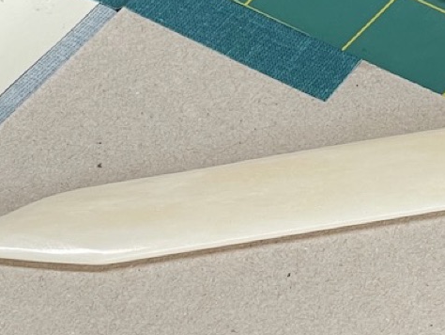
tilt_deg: -41.8
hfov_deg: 9.1
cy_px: 107
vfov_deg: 6.9
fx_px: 2778
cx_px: 14
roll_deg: -0.1
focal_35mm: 216
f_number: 2.2
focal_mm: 7.5
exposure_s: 1/120
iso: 80
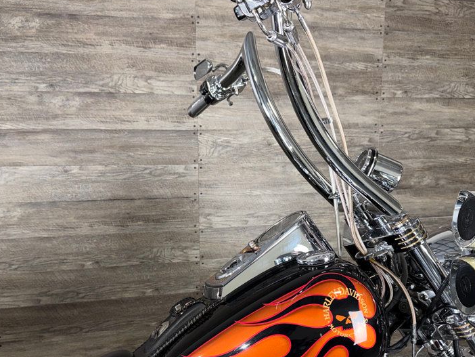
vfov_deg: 40.3
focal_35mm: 35
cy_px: 232
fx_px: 480
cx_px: 221
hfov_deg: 52.6
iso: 64
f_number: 1.78
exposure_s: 1/27
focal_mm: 6.76
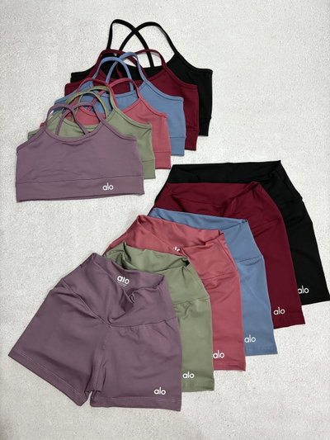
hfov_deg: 53.1
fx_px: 330
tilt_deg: -82.1
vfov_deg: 67.3
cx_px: 165
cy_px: 220
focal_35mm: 26
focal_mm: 5.96
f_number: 1.6
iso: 250
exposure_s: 1/50
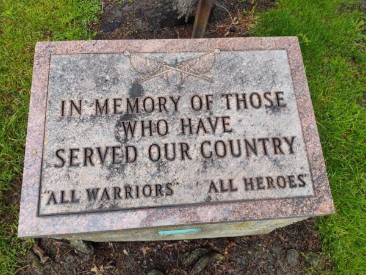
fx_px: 243
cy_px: 138
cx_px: 183
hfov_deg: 73.9
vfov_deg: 58.9
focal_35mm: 23
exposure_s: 1/200
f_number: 1.8
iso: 154
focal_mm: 5.56
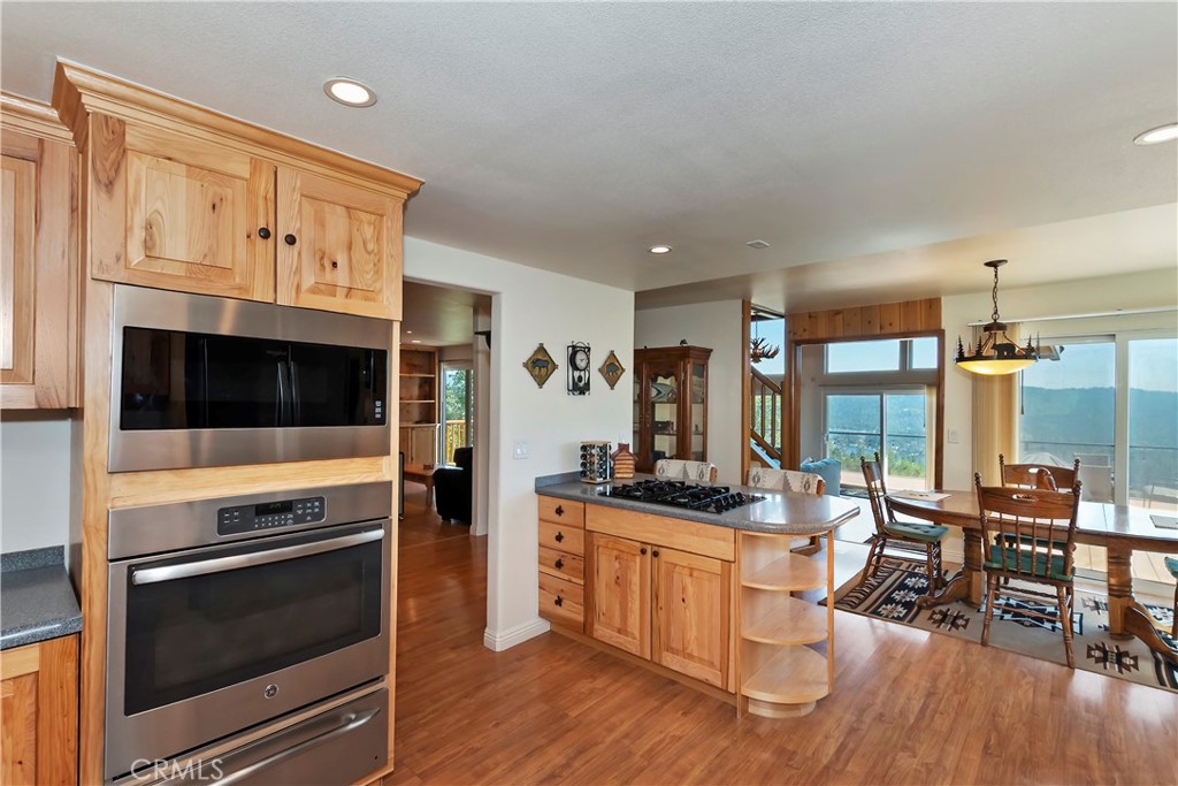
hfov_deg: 100.4
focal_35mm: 15
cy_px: 393
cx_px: 589
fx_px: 491
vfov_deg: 77.3
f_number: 8
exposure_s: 1/30
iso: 400
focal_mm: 10
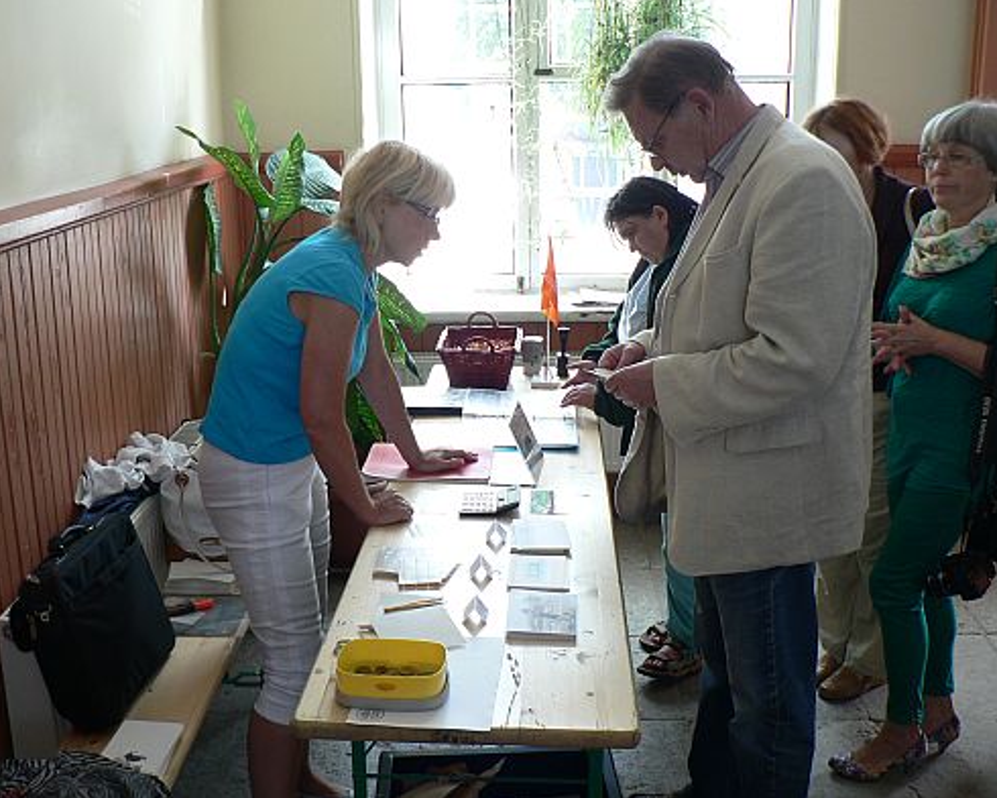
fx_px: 1121
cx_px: 468
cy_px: 397
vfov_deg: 39.2
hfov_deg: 47.9
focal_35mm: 38
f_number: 2.8
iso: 100
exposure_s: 1/25
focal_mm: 6
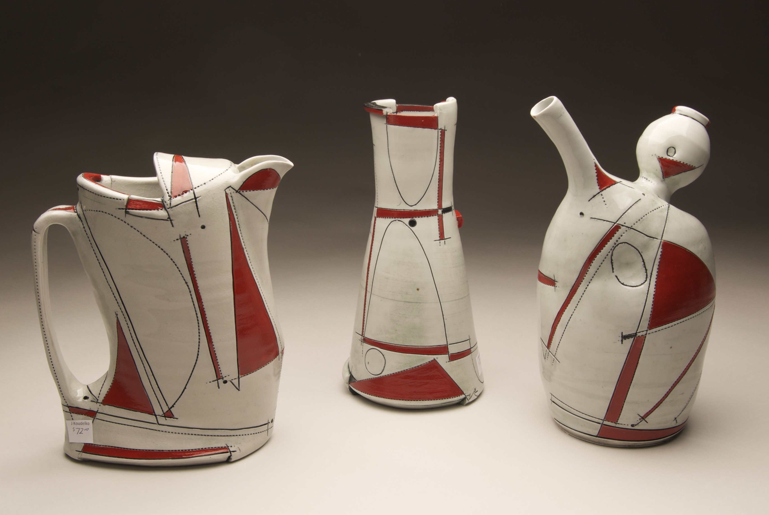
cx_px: 373
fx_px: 877
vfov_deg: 32.7
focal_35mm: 41
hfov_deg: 47.3
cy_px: 260
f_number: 14
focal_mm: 24
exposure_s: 1/10
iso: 125
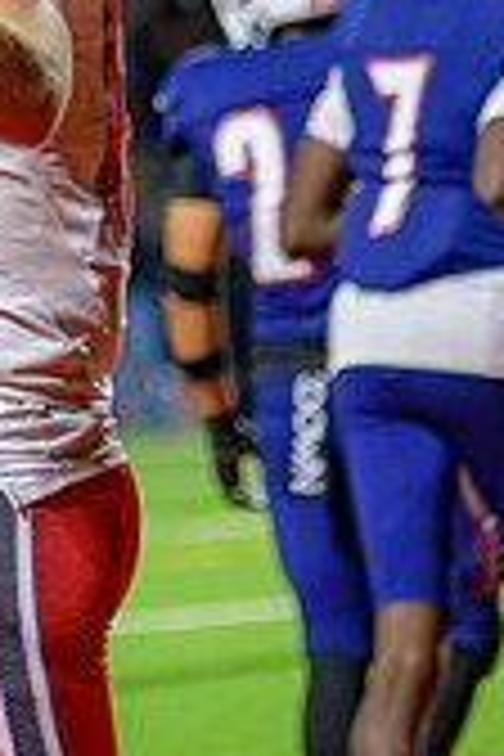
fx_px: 10856
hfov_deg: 2.7
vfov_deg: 4.0
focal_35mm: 517
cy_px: 43
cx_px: -94
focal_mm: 150
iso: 2000
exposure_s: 1/320
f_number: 2.8
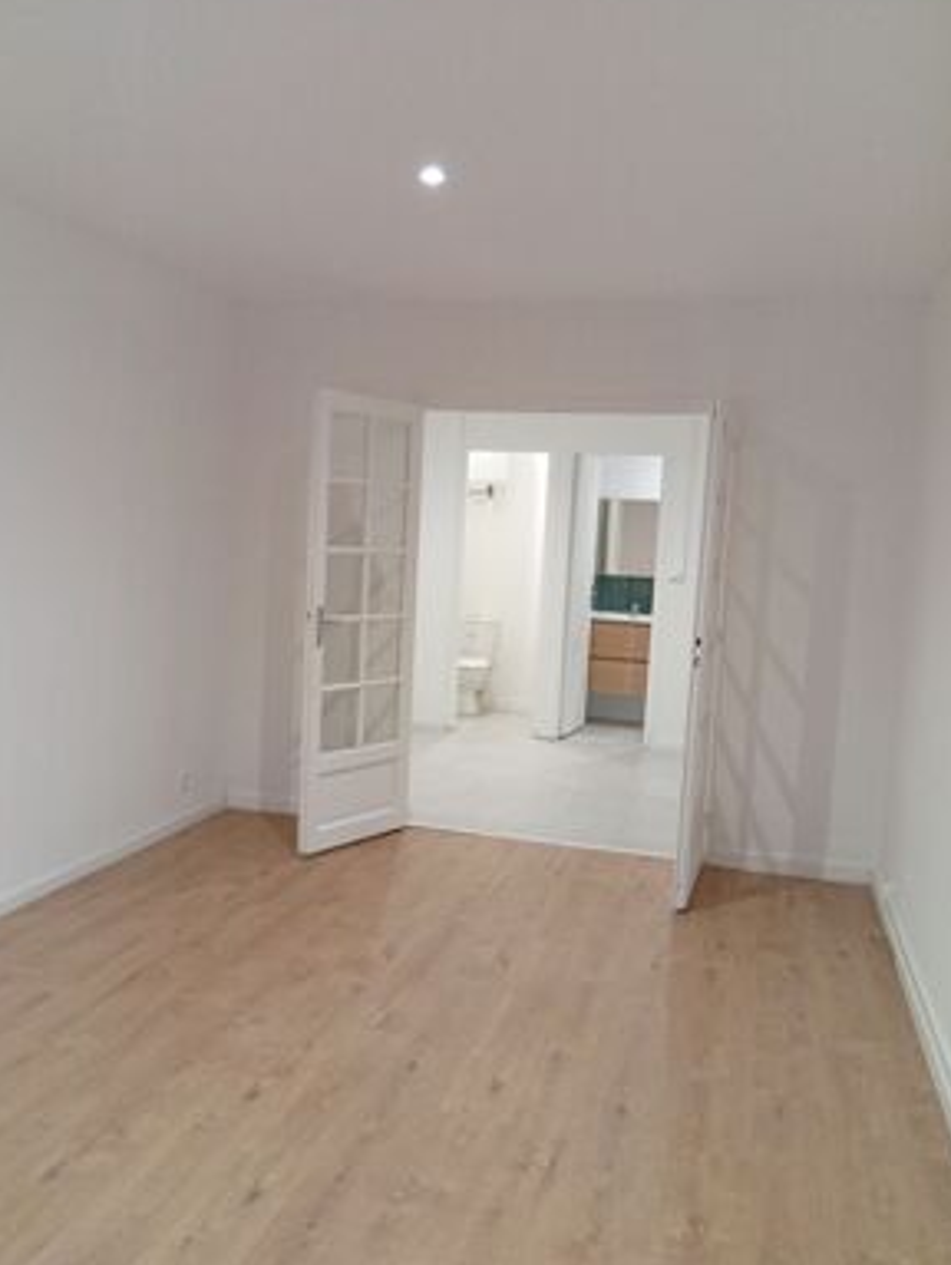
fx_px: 1097
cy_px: 652
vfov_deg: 59.9
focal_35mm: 30
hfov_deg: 46.8
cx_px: 439
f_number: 1.8
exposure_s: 1/33.3
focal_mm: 3.84
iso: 319
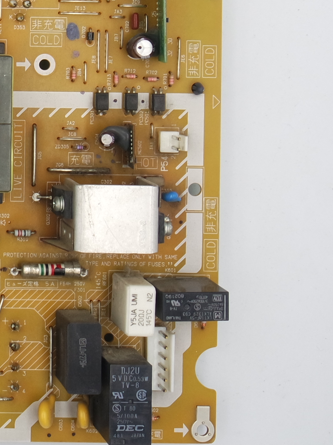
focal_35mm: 105
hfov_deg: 13.1
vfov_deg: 18.3
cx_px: -205
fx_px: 1347
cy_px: 15
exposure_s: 1/100
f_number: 5.6
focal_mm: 13
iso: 160
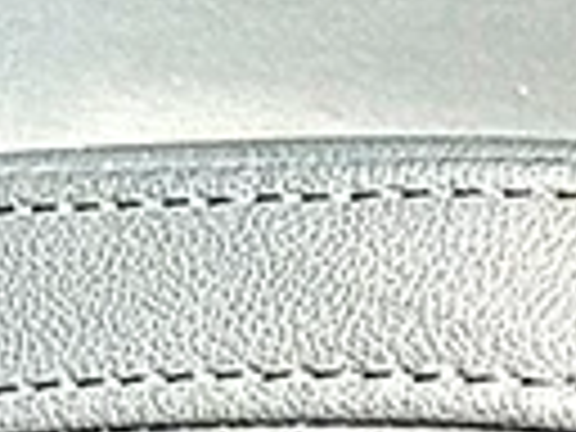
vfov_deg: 6.3
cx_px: 1228
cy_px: 1024
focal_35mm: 224
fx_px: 3727
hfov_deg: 8.3
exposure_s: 1/504
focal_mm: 6.86
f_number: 1.78
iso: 80
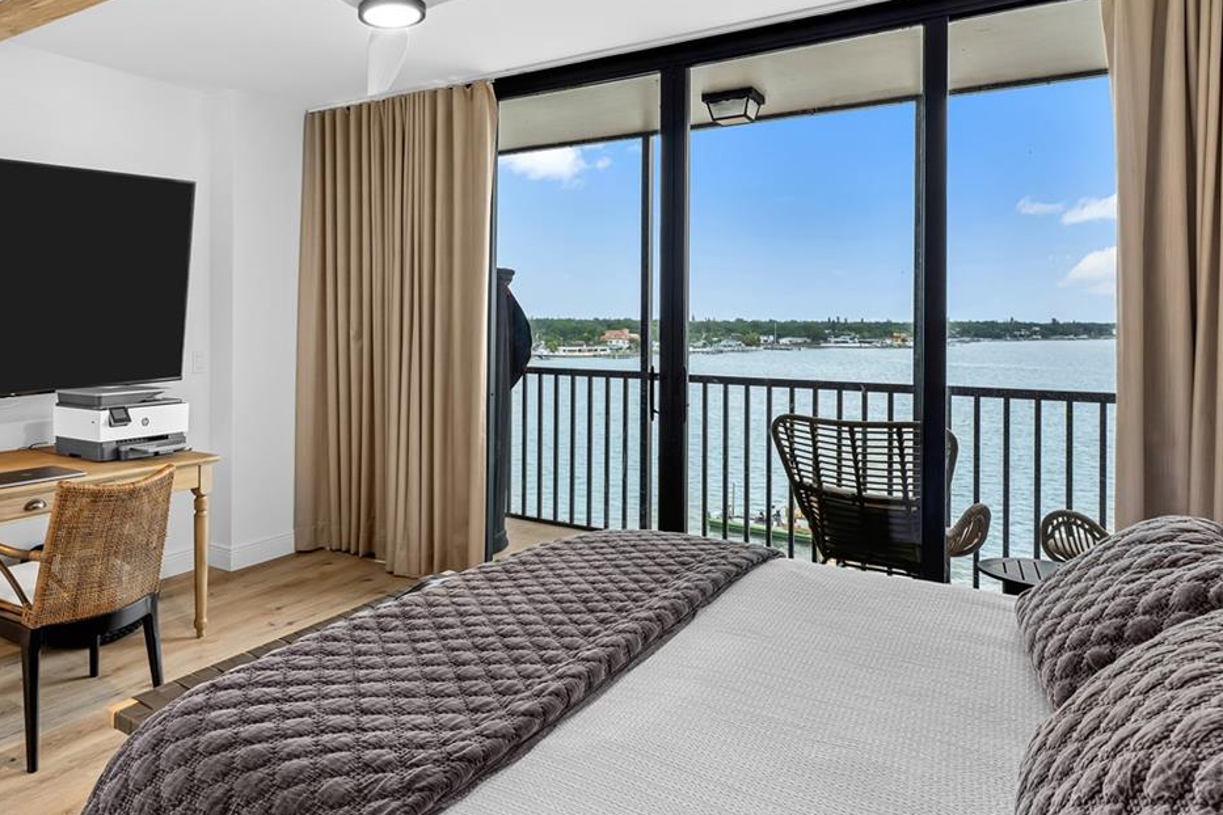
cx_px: 396
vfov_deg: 52.6
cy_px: 305
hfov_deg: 71.3
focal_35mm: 24
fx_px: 815
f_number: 10
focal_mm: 14
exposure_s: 1/4
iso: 100
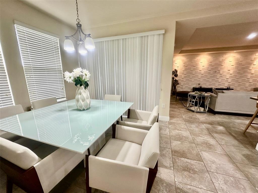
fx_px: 104
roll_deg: +0.2
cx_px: 129
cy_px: 96
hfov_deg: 102.1
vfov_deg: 85.7
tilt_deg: -11.6
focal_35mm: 14
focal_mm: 2.22
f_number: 2.2
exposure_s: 1/120
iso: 160
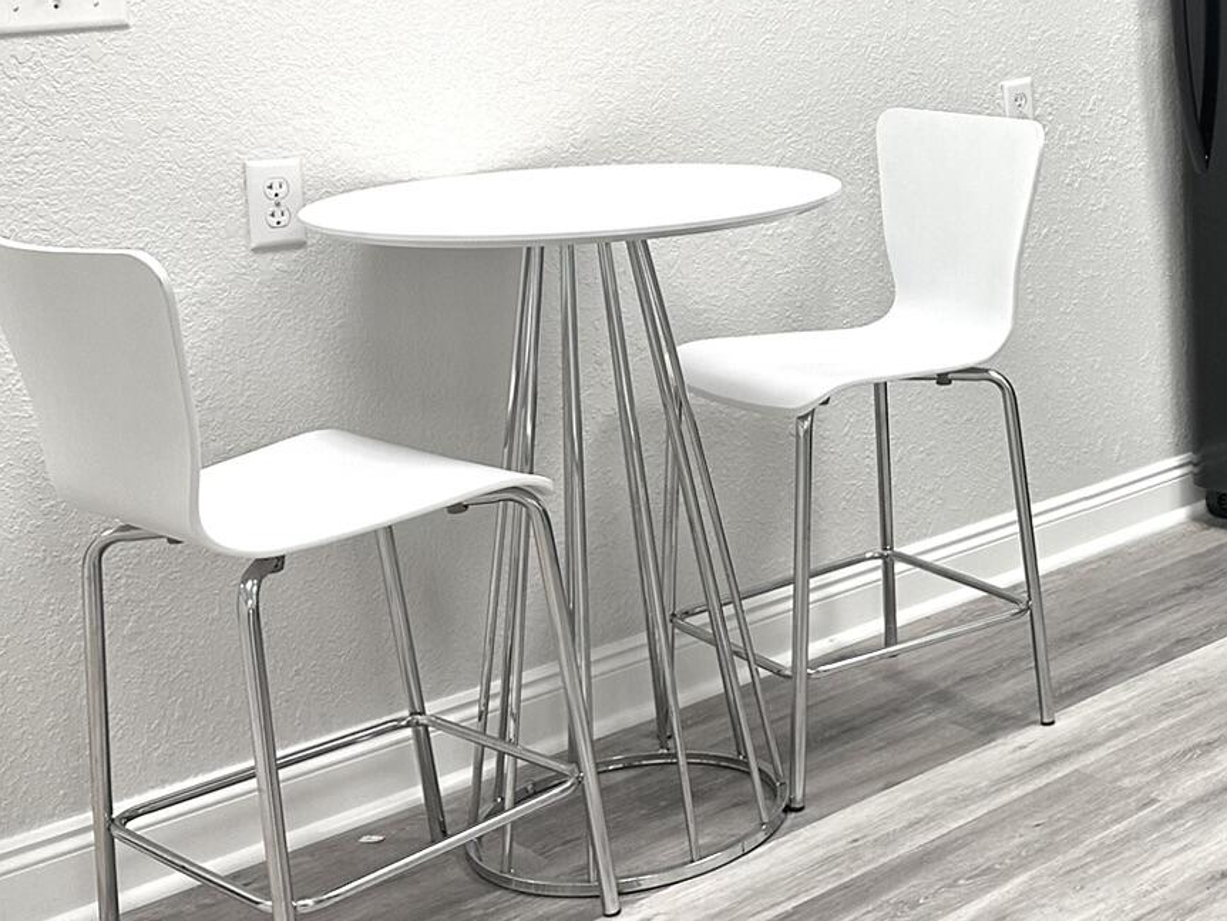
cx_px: 1251
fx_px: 2021
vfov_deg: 25.5
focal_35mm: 57
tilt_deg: -10.7
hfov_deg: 31.1
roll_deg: +1.6
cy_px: 283
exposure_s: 1/120
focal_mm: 6.86
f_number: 1.78
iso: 160
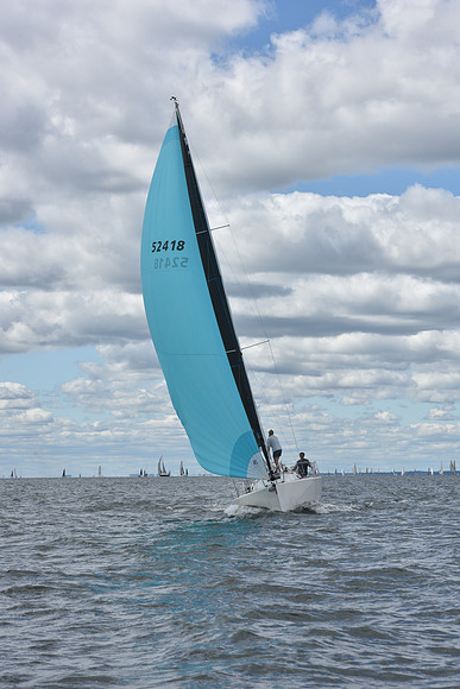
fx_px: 1877
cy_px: 344
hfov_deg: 14.0
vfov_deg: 20.8
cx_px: 230
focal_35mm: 98
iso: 250
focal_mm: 98
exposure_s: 1/800
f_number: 11
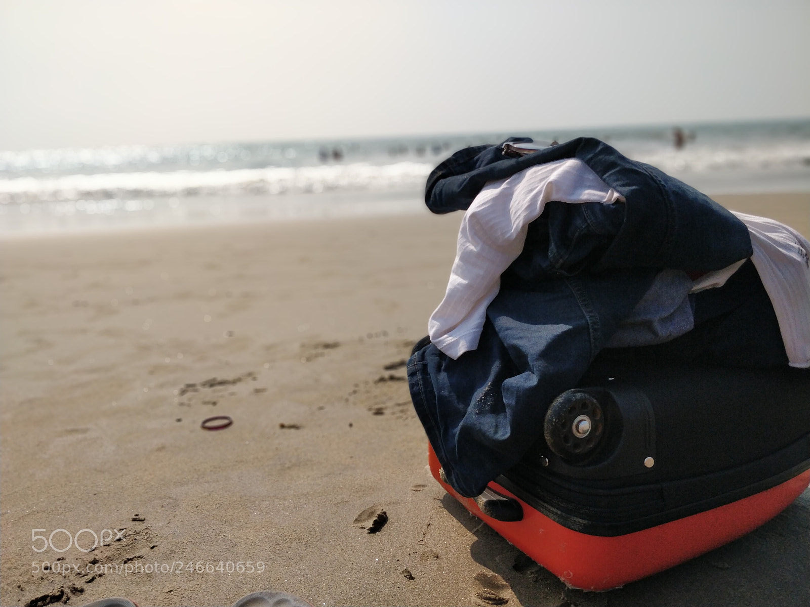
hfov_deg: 71.6
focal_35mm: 24
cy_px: 304
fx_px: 562
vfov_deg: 56.8
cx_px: 405
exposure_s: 1/4444
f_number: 1.7
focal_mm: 4.1
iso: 250
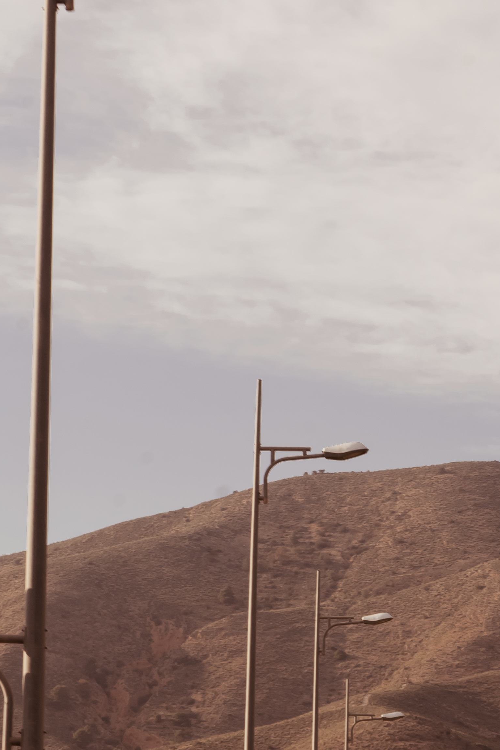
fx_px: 3646
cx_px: 640
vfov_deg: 11.5
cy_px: 948
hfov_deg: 7.8
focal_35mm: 175
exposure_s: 1/200
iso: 320
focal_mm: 67
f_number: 13
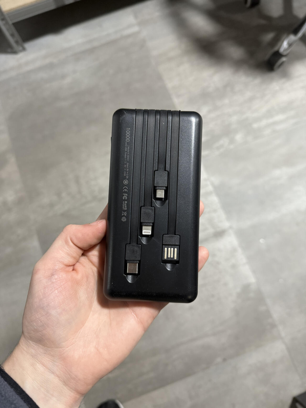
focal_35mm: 24
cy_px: 204
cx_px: 153
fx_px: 283
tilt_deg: -74.2
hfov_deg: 56.8
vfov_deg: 71.6
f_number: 1.78
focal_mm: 6.76
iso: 320
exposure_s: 1/50
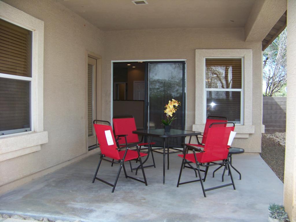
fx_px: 308
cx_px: 148
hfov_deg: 51.4
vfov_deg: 39.7
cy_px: 111
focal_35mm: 36
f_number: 2.8
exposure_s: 1/160
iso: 64
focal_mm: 5.85
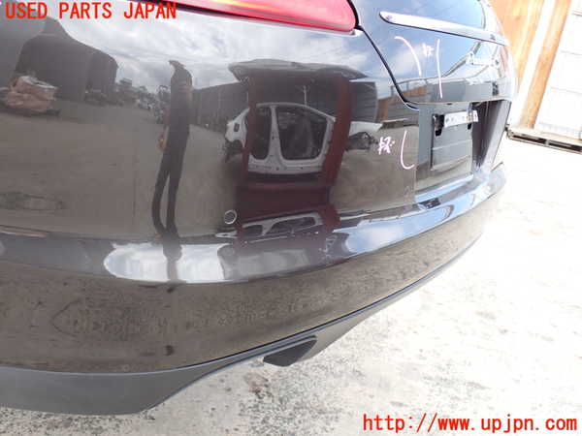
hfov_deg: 45.8
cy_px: 218
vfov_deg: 35.1
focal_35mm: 41
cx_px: 291
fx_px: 689
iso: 100
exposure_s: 1/80
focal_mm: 7.31
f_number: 4
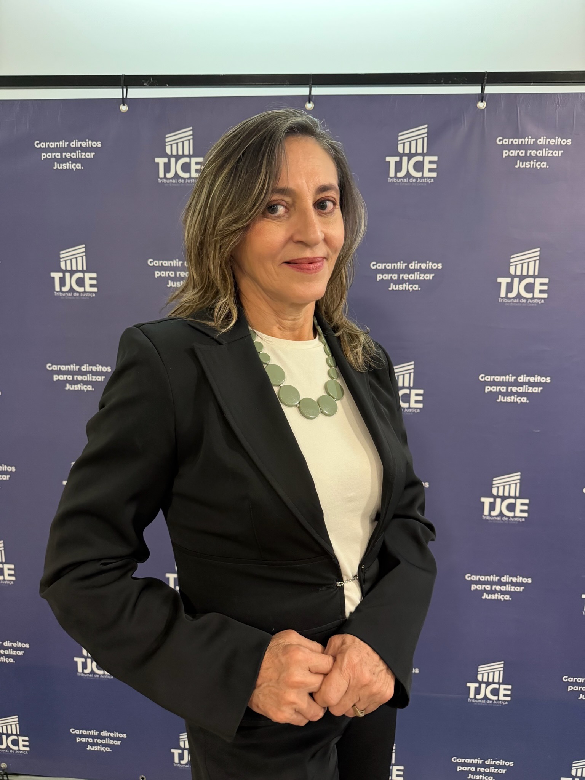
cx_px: 292
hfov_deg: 56.8
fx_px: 541
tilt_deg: -11.6
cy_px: 390
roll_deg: -1.2
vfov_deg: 71.6
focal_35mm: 24
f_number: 1.78
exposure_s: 1/60
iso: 800
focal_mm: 6.76
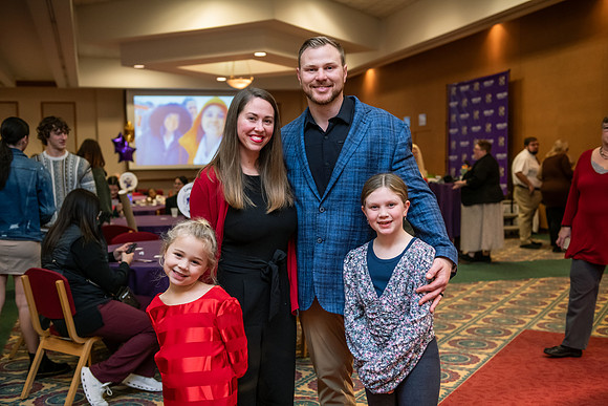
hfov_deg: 43.6
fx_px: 760
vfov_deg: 29.9
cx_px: 304
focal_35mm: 45
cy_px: 203
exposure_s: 1/160
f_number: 3.2
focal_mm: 45
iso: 1600
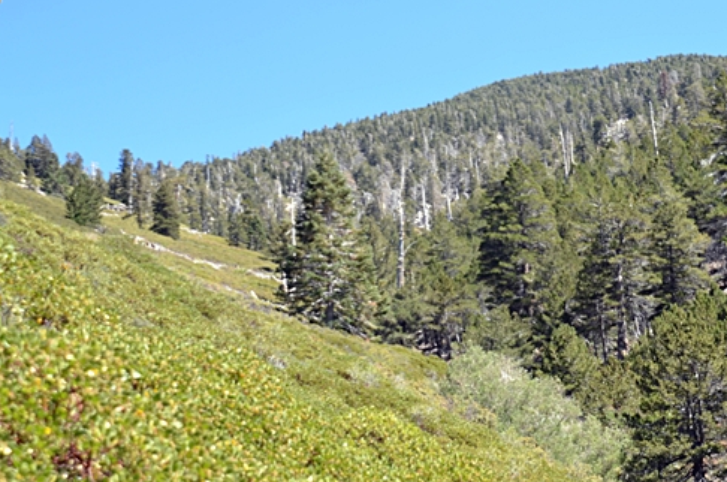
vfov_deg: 18.3
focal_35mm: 74
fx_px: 1491
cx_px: 483
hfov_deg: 27.2
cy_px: 316
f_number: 5.6
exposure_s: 1/200
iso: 100
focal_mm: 30
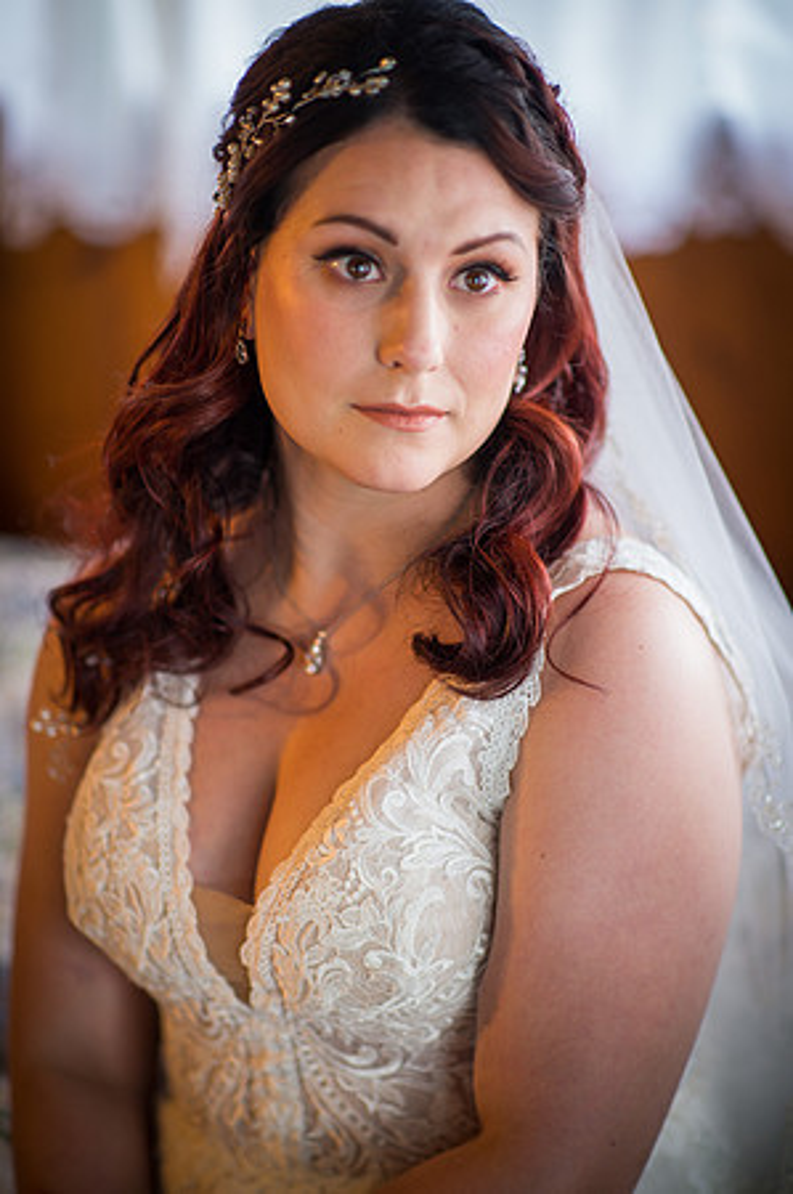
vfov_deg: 23.9
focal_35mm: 85
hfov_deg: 16.0
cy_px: 597
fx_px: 2815
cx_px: 396
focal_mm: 85
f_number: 1.4
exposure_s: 1/30
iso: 400
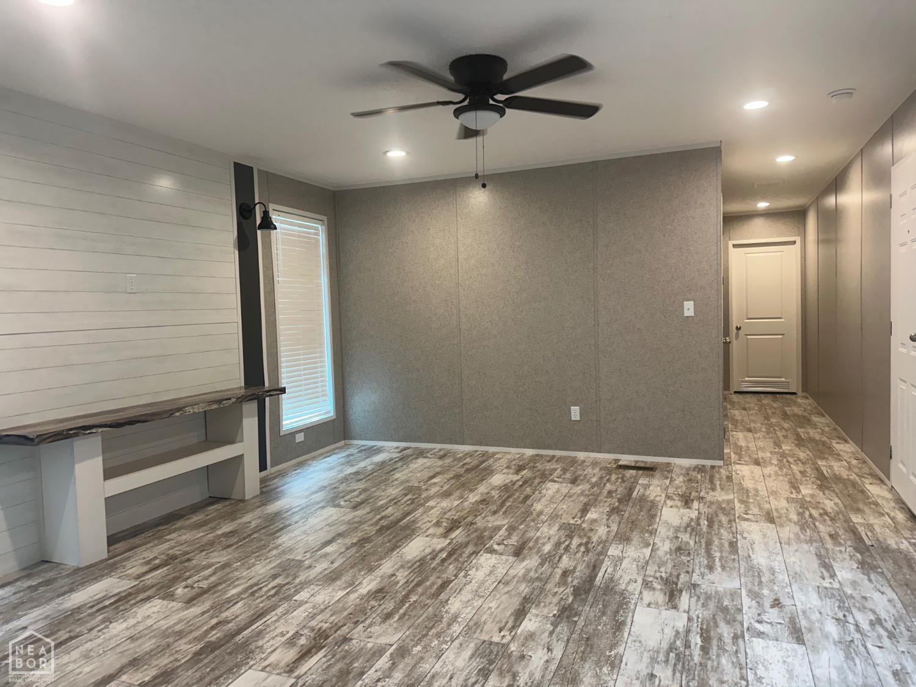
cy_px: 344
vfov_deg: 56.8
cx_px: 458
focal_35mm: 24
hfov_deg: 71.6
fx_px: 635
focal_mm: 6.86
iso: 200
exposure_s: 1/120
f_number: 1.78
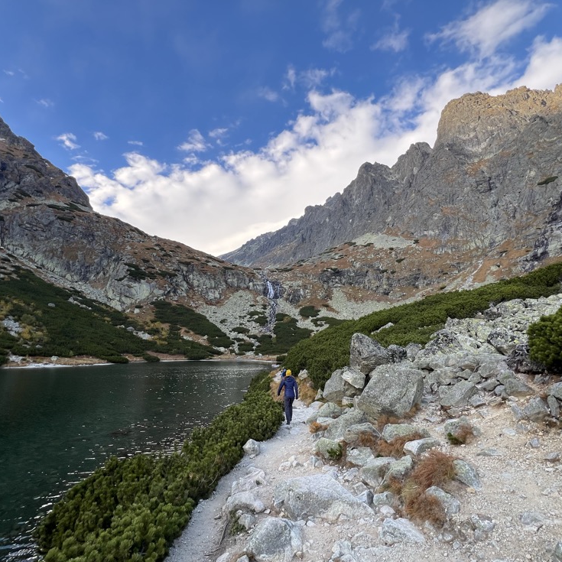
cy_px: 293
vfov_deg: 87.4
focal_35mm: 16
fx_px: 294
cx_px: 279
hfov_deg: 87.4
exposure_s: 1/263
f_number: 1.8
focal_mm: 1.57
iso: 32
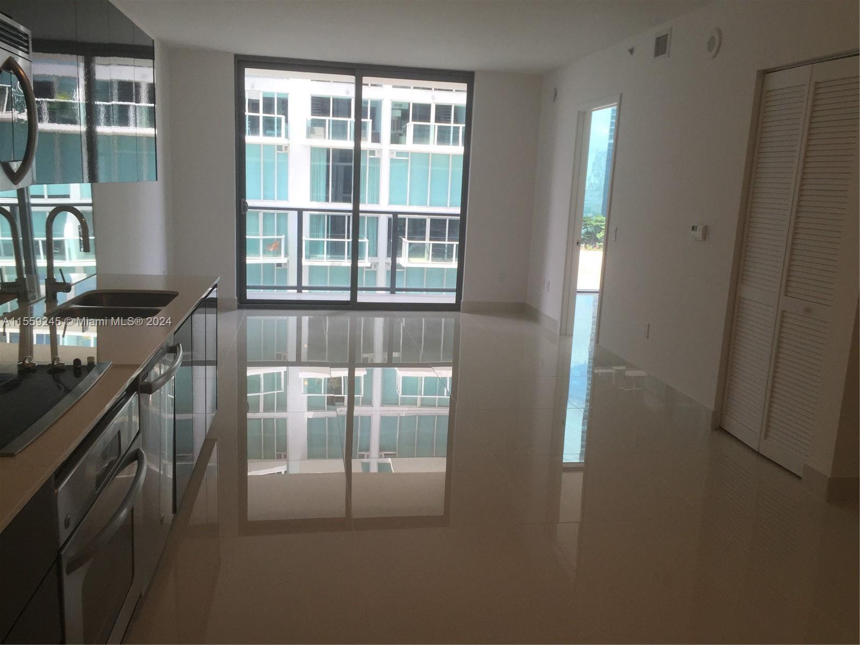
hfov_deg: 61.7
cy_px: 322
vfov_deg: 48.2
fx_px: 720
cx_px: 430
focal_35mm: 29
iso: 40
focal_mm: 4.15
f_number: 2.2
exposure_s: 1/120
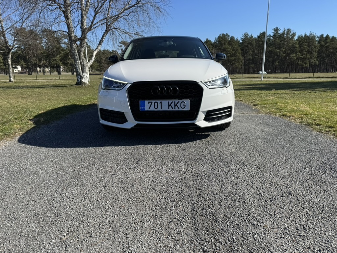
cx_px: 168
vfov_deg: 56.8
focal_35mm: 24
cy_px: 126
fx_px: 234
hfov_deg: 71.6
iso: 80
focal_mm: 6.76
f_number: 1.78
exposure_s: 1/3597
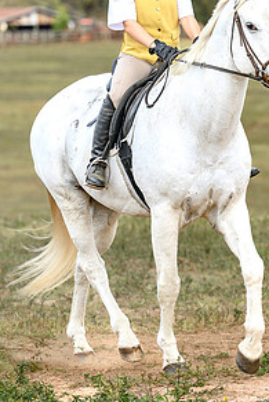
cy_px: 121
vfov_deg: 6.1
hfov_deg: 4.1
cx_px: 376
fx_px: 3784
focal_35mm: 338
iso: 400
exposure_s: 1/1000
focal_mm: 125
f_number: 3.5
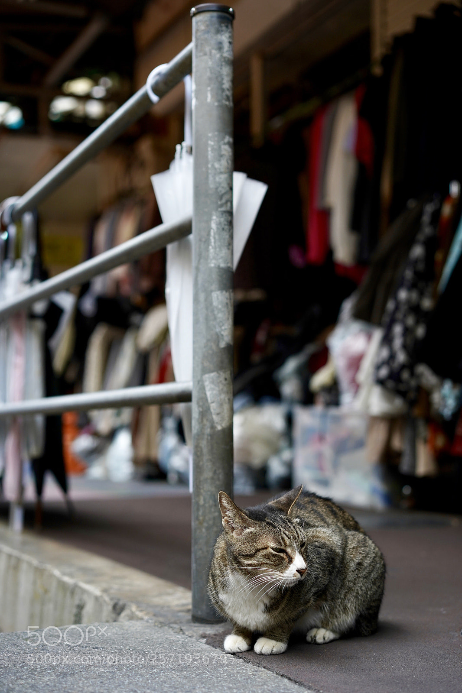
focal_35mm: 55
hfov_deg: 24.6
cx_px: 231
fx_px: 1059
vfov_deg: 36.3
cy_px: 346
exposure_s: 1/400
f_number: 3.2
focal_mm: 55
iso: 500
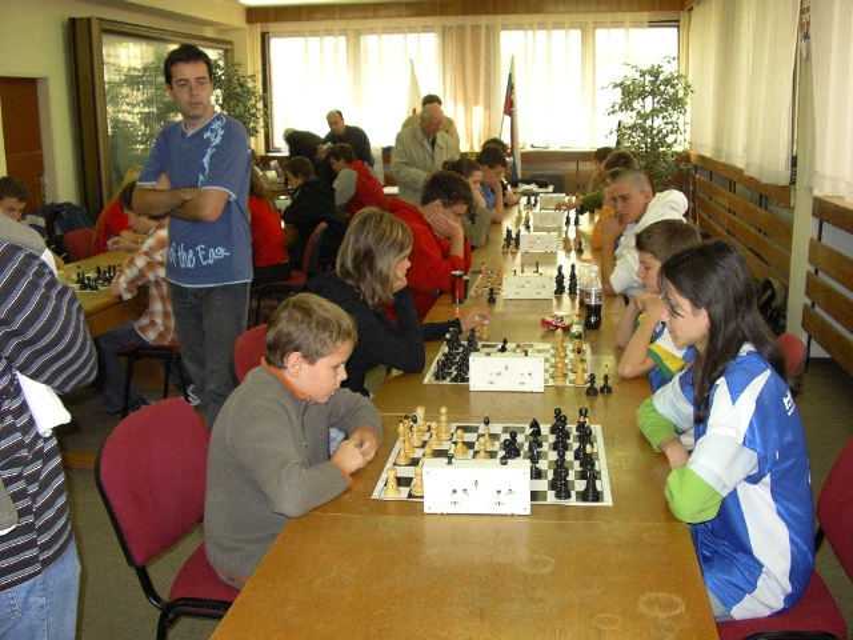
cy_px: 320
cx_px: 426
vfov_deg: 37.7
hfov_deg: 49.0
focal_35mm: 38
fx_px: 936
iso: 200
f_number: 2.9
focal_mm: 5.8
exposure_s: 1/60
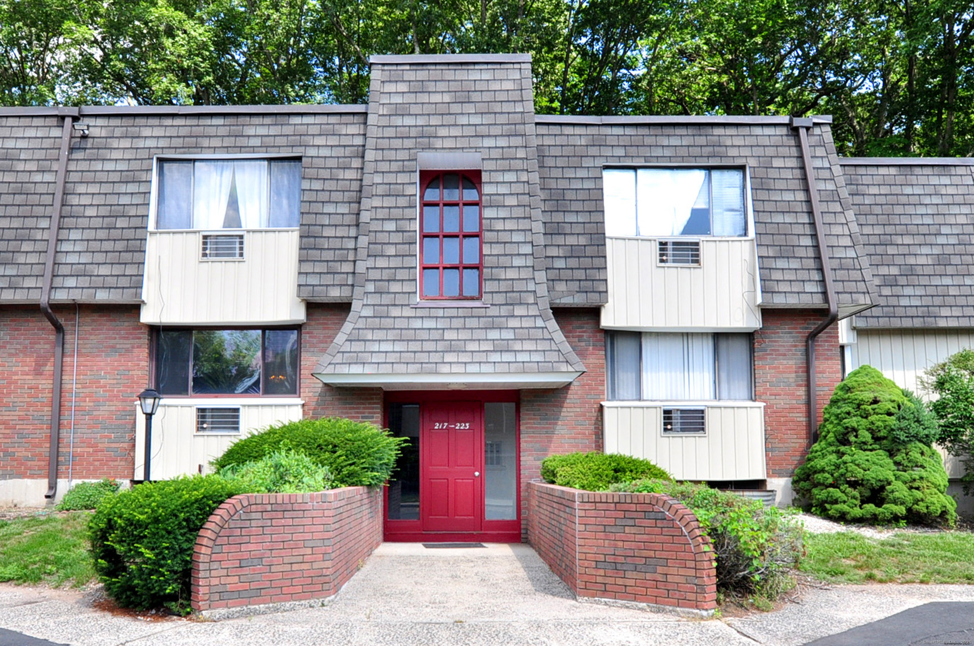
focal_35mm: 20
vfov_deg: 63.1
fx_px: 527
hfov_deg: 85.5
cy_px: 323
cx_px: 487
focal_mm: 13
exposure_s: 1/100
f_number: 9
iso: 250
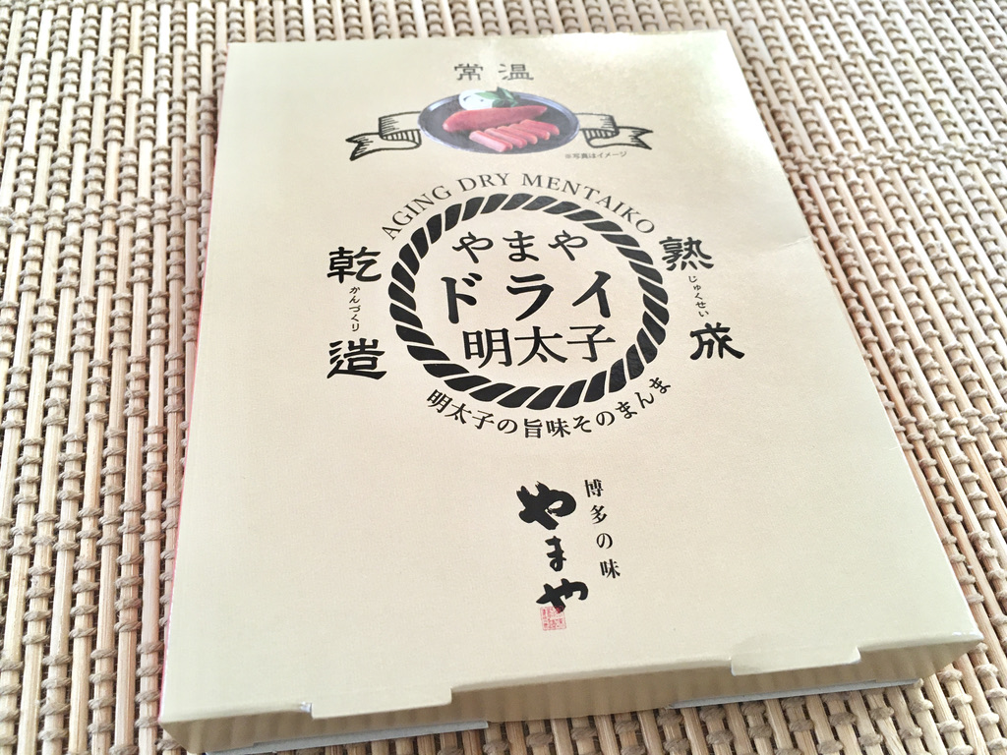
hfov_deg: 61.7
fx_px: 844
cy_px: 378
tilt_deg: -58.9
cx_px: 504
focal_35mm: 29
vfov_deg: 48.2
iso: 80
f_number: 2.2
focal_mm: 4.15
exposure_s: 1/30
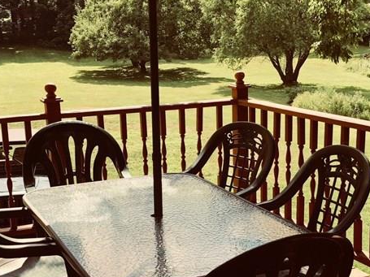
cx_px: 185
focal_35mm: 63
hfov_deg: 30.7
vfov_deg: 23.2
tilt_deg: -14.3
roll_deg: +1.9
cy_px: 180
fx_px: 673
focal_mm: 3.99
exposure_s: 1/695
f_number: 1.8
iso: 20
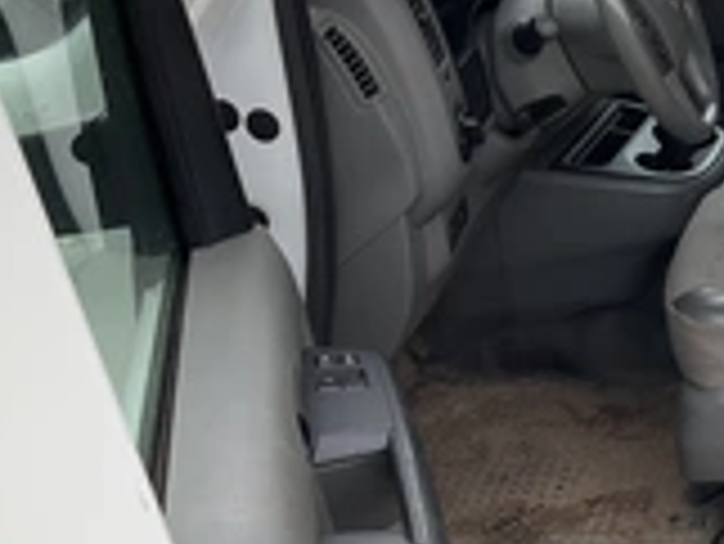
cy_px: 342
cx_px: 787
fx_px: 1507
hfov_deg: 25.2
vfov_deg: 20.4
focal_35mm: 72
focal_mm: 3
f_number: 1.8
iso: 20
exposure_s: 1/195
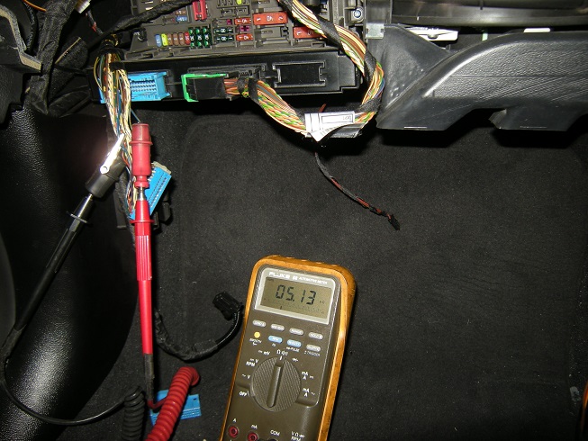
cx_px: 294
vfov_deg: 49.8
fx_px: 476
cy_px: 220
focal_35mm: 28
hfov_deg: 63.4
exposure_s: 1/60
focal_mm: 4.7
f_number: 2.8
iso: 64
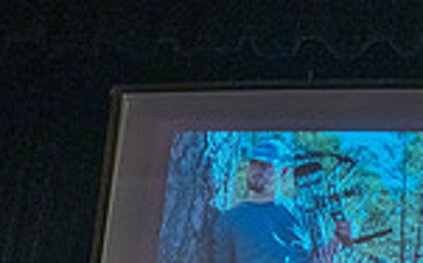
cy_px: 407
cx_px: 510
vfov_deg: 13.0
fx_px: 1082
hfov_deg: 20.6
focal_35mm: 94
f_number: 2.8
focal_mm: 24
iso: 2500
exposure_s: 1/160
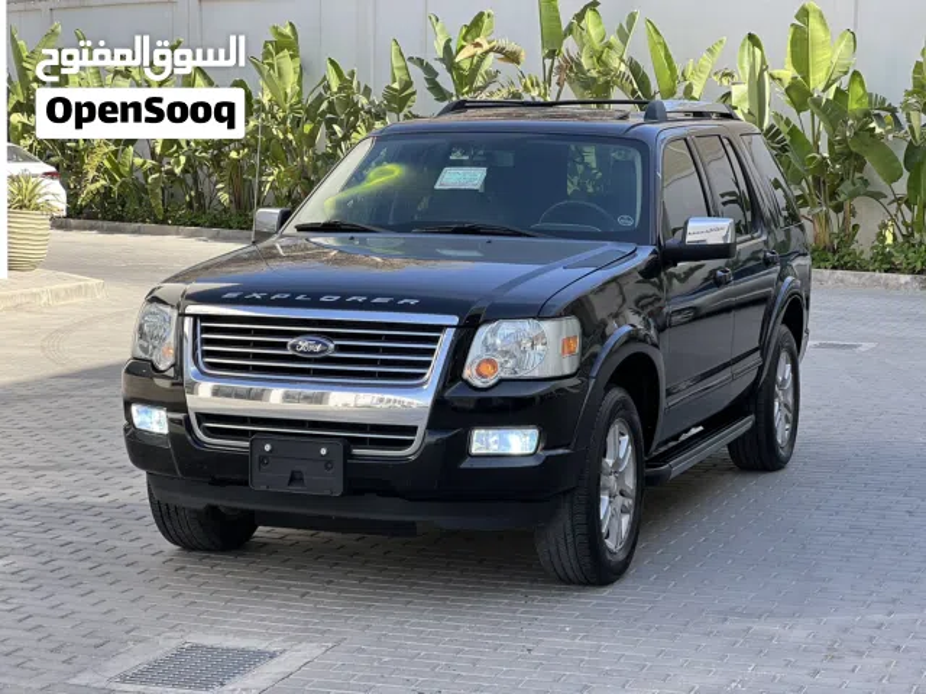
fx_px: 2060
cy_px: 347
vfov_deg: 19.1
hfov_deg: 25.3
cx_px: 463
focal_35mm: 77
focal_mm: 9
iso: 25
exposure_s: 1/133
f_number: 2.8
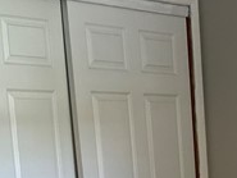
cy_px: 336
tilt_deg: -11.6
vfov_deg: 10.4
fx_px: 911
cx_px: 277
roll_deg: +1.9
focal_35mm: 133
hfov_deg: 14.4
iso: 320
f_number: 1.78
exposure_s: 1/60
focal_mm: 6.86
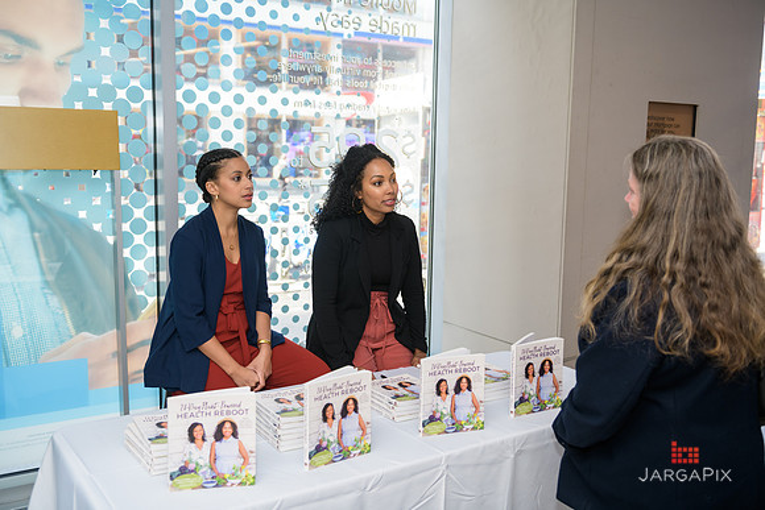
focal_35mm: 35
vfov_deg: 37.9
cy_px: 255
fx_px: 744
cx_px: 382
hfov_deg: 54.4
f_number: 3.2
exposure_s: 1/125
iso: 200
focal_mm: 35
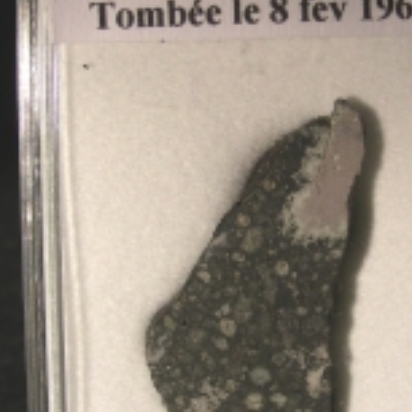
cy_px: 211
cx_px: 307
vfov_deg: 17.9
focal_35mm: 97
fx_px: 1306
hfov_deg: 17.8
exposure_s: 1/110
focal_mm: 6.8
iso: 50
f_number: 3.5
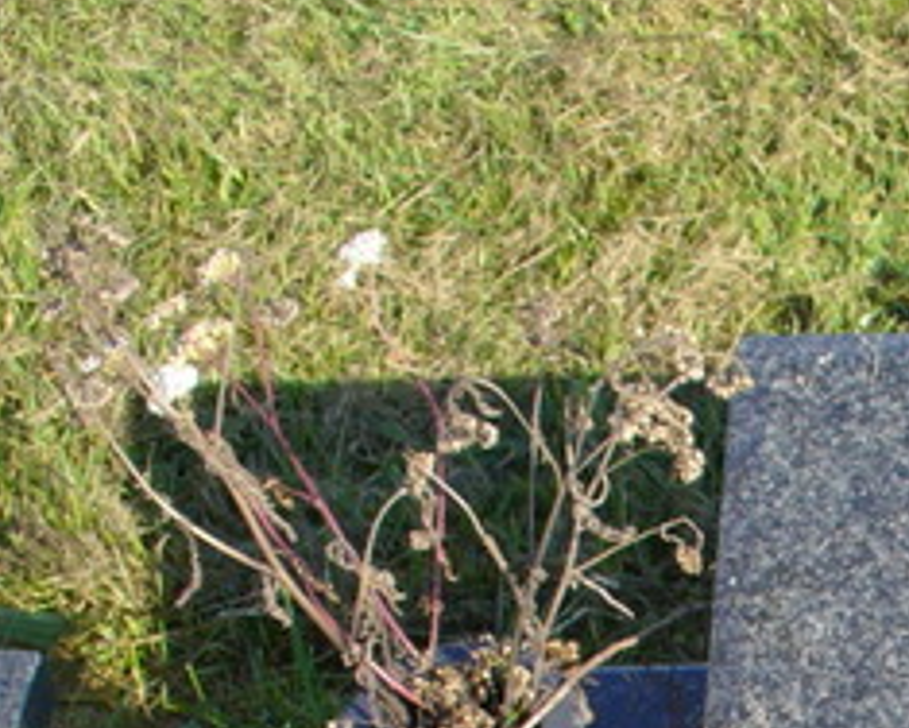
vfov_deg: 11.9
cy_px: 1131
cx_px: 1389
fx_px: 3309
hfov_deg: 14.5
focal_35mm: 123
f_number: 5.6
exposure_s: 1/125
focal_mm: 6.1
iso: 80
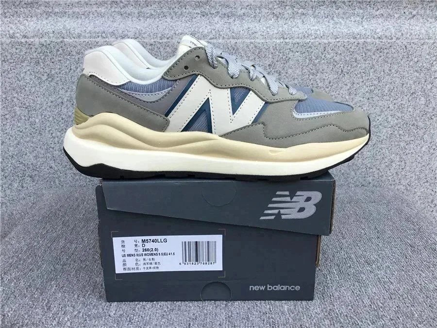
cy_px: 164
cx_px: 218
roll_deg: +0.5
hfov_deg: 58.4
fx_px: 391
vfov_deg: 45.4
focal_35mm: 31
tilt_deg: -17.8
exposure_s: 1/375
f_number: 2.4
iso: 25
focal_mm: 3.3
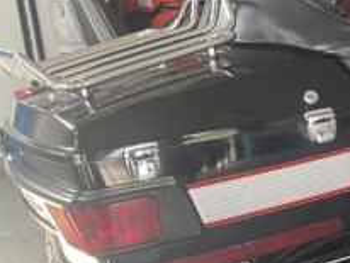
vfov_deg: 16.4
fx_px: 911
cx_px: 527
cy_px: 161
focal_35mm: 90
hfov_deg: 19.1
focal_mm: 3
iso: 80
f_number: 1.8
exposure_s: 1/60
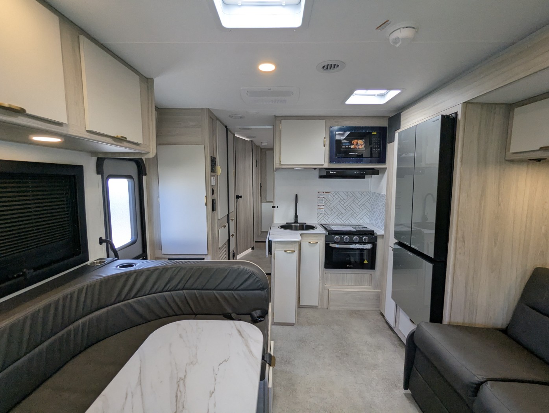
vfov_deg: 78.2
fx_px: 254
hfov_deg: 94.4
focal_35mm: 16
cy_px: 206
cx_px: 274
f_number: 2.2
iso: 167
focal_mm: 2.35
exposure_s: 1/149
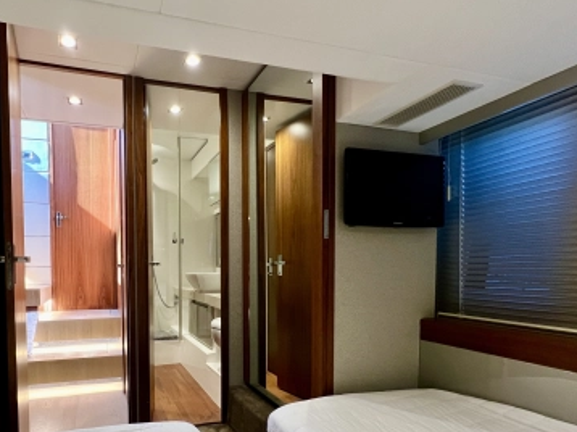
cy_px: 285
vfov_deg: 64.4
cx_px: 197
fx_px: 333
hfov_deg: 79.3
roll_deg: +1.7
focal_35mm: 20
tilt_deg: -3.1
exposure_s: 1/60
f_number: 1.8
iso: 320
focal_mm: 1.57
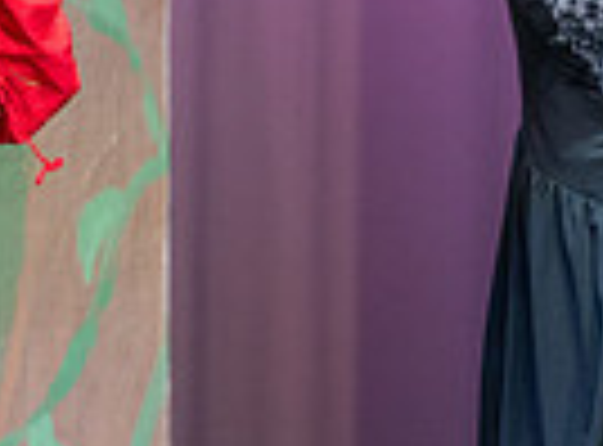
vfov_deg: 2.7
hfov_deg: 3.6
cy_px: 319
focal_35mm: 547
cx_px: 662
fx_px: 9478
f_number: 2.8
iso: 450
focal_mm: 104
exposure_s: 1/320
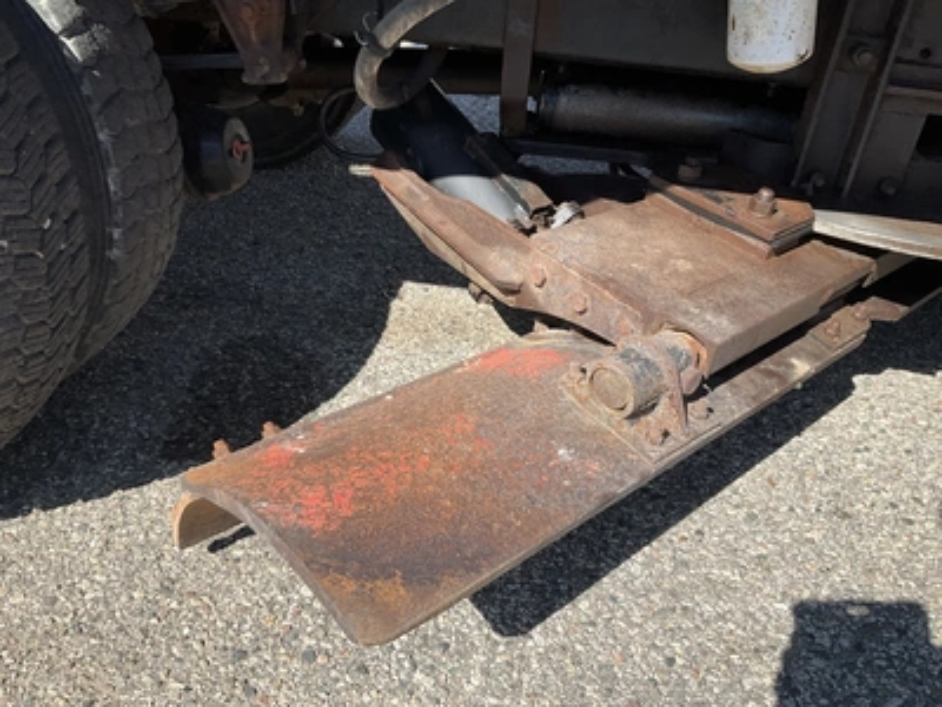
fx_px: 789
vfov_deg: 48.2
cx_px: 471
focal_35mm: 29
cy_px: 354
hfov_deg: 61.7
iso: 25
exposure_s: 1/1015
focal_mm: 3
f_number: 1.8
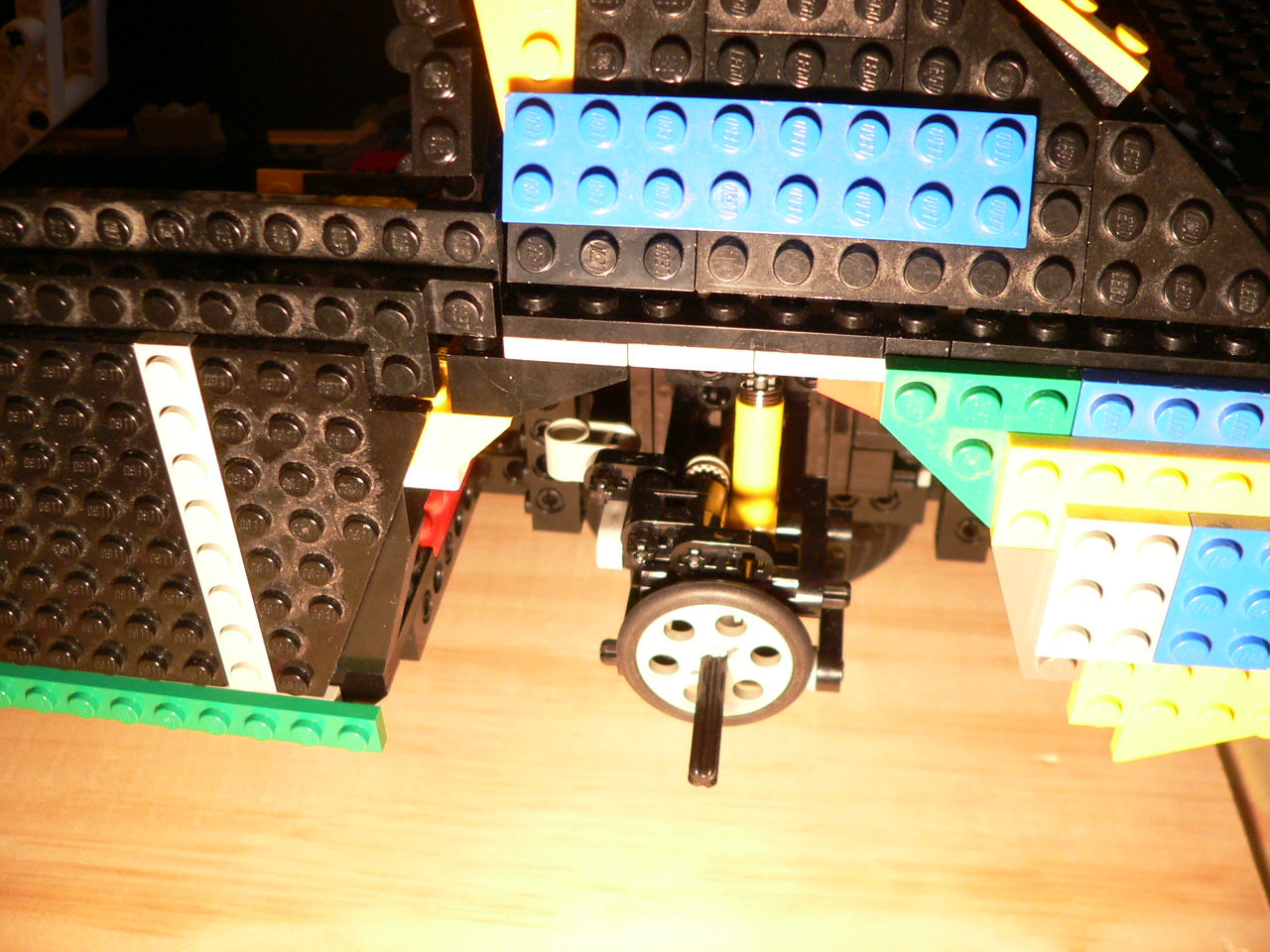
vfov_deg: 39.7
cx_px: 635
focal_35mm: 36
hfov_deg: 51.4
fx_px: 1321
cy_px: 476
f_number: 2.8
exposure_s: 1/15
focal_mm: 6
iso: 200
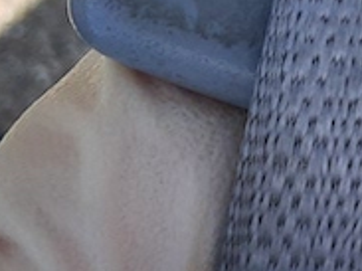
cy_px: -125
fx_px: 1233
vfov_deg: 12.0
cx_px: 485
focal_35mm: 118
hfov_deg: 15.8
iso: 40
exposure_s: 1/441
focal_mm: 2.91
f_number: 1.9
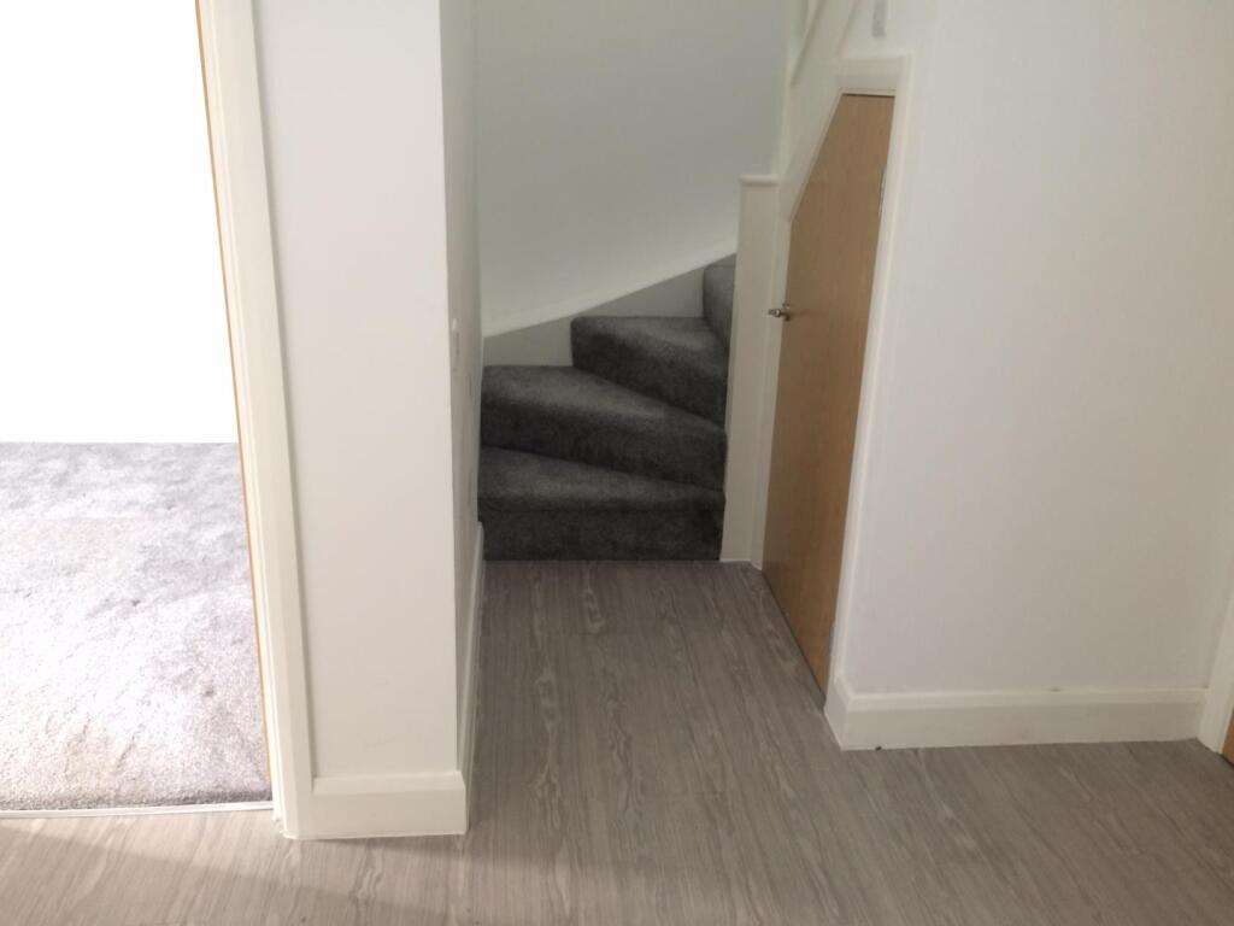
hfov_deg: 61.7
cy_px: 463
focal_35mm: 29
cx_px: 617
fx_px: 1034
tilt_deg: -20.1
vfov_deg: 48.2
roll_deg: -1.3
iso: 64
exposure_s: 1/33
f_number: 2.2
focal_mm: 4.15
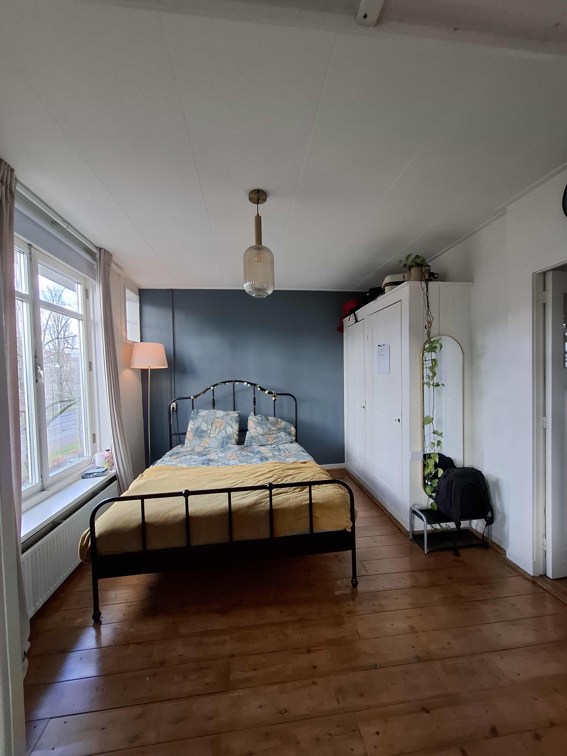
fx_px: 284
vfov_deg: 106.2
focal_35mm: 13
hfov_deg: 89.9
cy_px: 378
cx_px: 284
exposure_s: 1/40
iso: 100
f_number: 2.2
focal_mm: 1.74
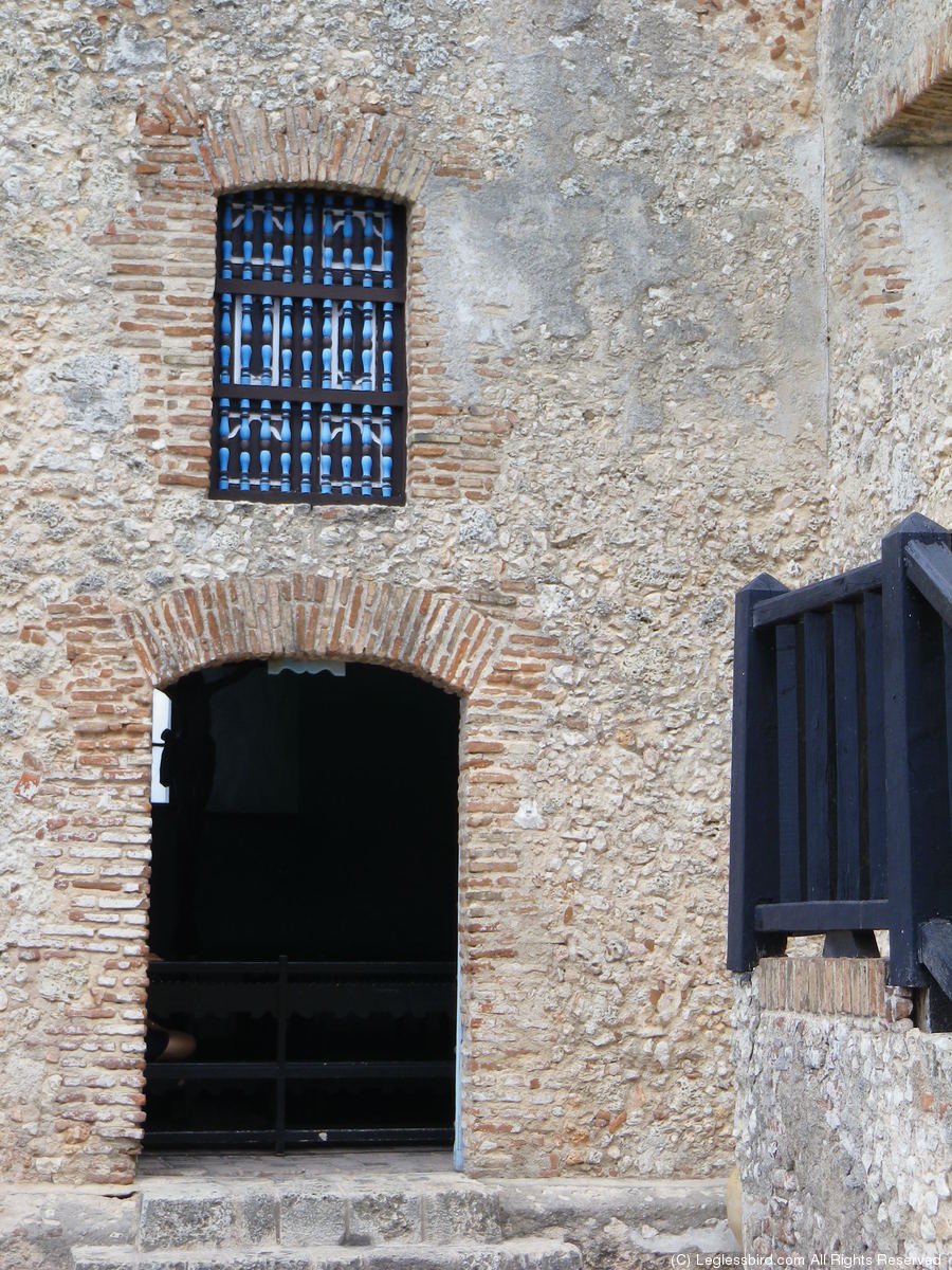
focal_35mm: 71
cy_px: 635
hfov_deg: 20.7
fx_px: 2603
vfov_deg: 27.4
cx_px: 476
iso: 100
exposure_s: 1/200
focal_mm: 12.5
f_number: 4.9
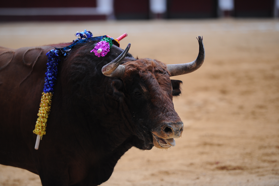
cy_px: 93
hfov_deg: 10.3
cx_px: 140
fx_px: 1549
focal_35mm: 200
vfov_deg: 6.9
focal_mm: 200
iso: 1250
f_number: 2.8
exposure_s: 1/2500
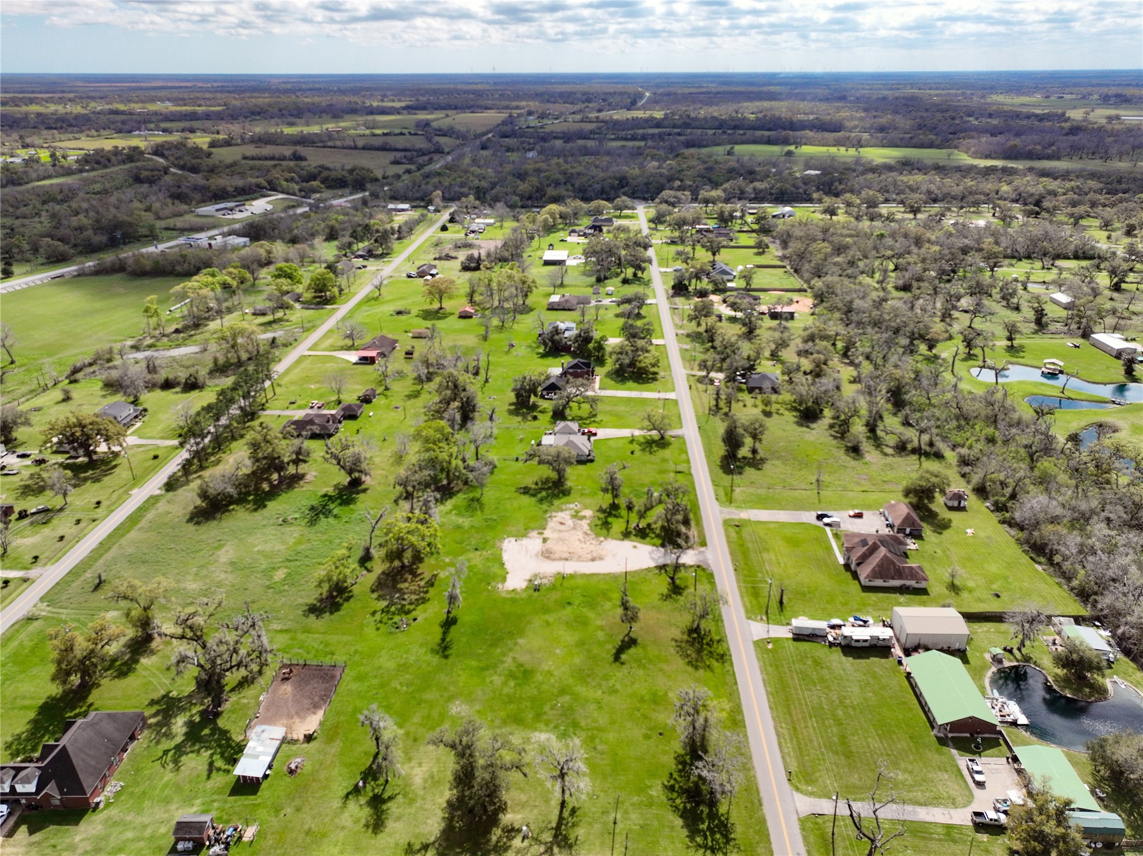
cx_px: 572
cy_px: 428
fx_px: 792
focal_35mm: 24
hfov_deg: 71.6
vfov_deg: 56.8
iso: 140
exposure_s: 1/2500
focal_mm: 12.29
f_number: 2.8
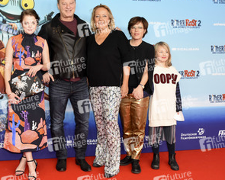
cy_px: 85
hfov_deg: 42.4
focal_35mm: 43
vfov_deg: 34.9
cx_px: 77
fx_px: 286
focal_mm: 20
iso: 900
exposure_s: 1/160
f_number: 4.5
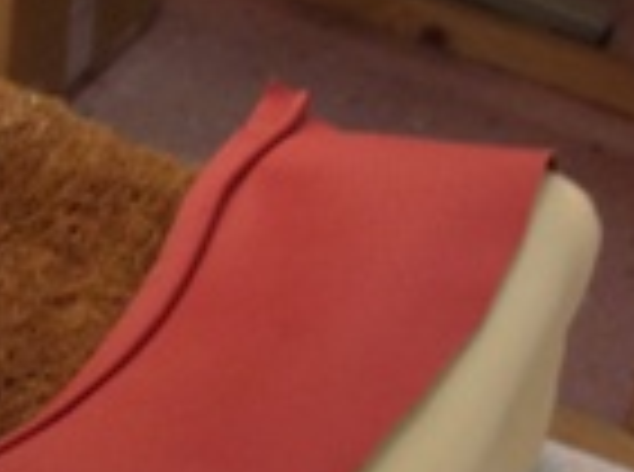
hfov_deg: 11.2
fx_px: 2905
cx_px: -643
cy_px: 220
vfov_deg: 9.3
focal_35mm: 159
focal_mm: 4.28
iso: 80
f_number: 2.4
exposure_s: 1/15
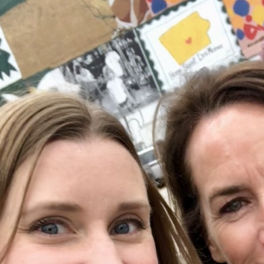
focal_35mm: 74
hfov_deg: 22.8
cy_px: 269
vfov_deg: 22.4
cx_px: 238
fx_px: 639
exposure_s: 1/120
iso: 32
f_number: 2.2
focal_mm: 2.87
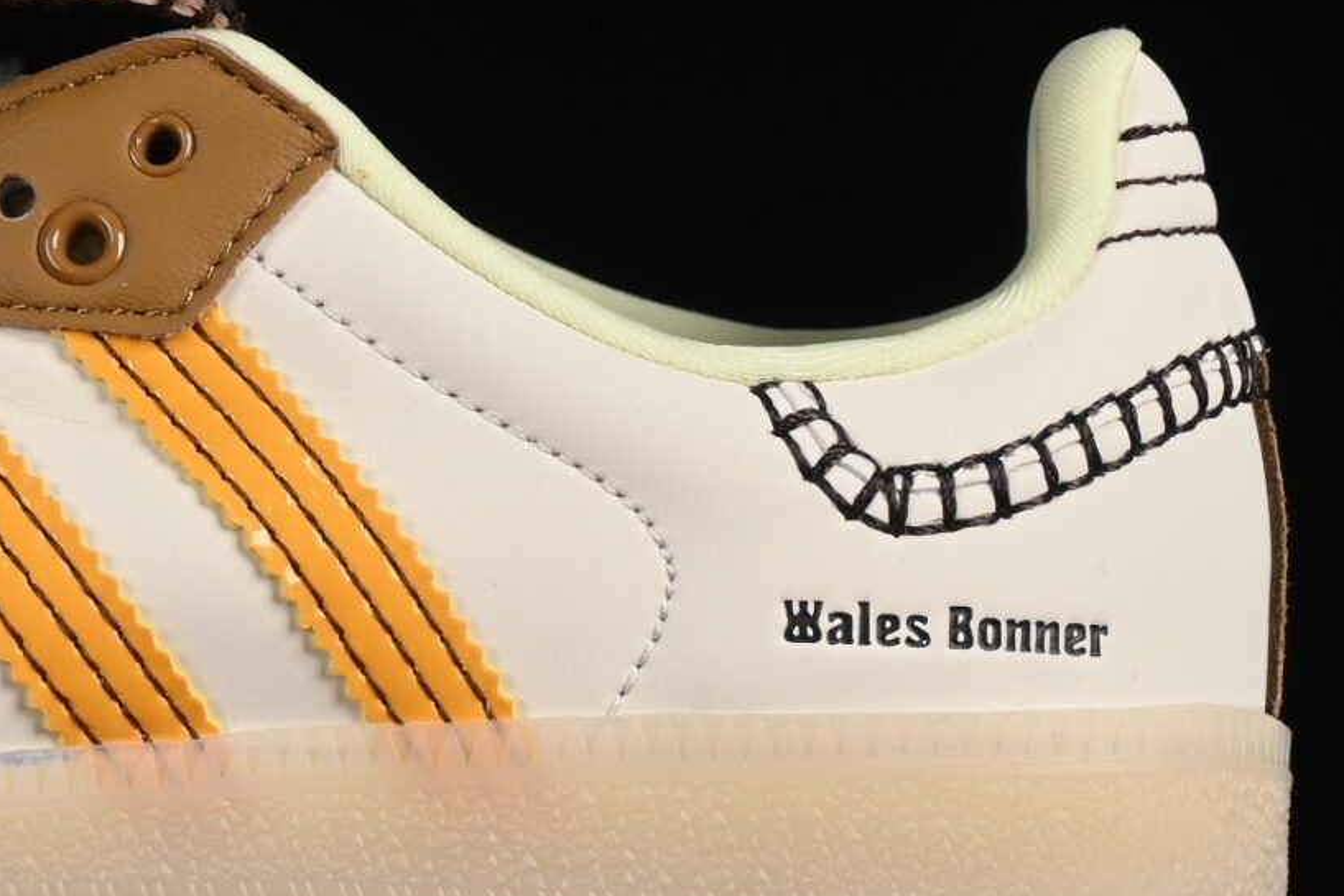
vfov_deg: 5.8
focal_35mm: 235
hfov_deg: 8.7
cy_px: 106
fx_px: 8774
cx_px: 23
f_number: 8
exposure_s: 1/80
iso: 160
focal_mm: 50
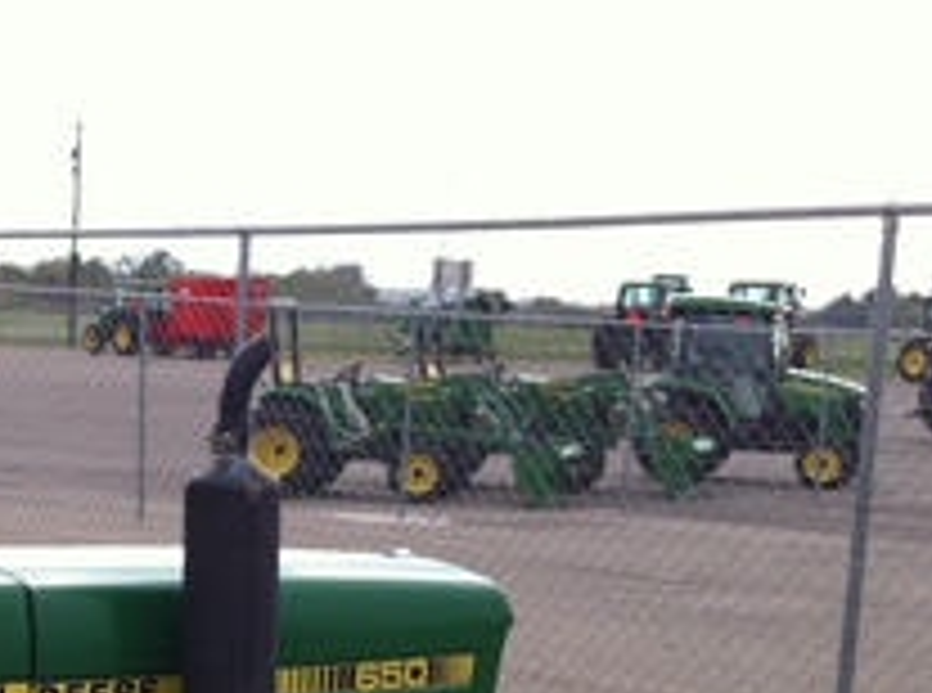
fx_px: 2470
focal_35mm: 92
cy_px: 724
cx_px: -23
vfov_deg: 15.6
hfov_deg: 20.6
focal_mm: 3.85
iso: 80
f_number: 2.8
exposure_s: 1/619
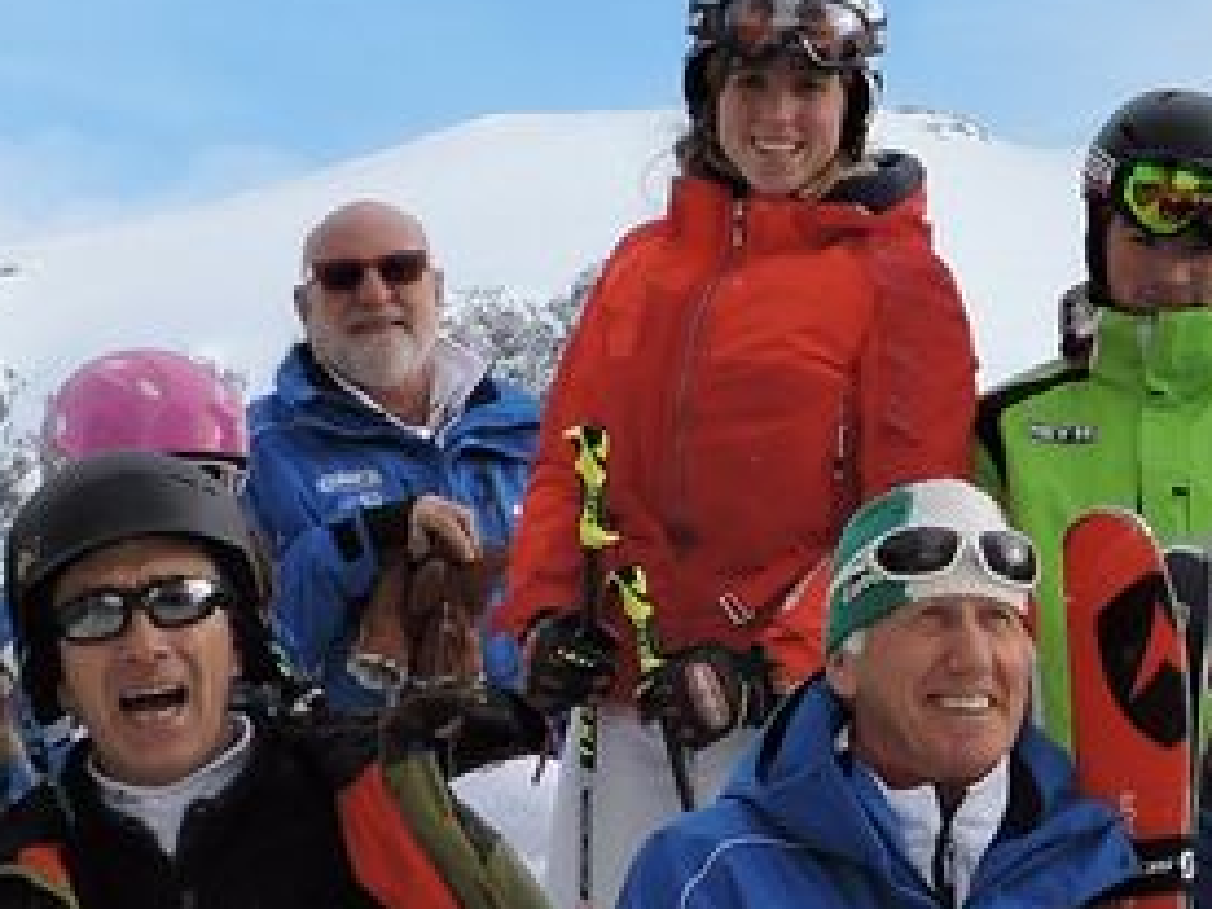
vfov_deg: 7.3
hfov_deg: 9.6
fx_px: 7108
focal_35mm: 203
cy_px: 707
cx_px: 1594
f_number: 3.3
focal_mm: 6.2
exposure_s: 1/1000
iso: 100
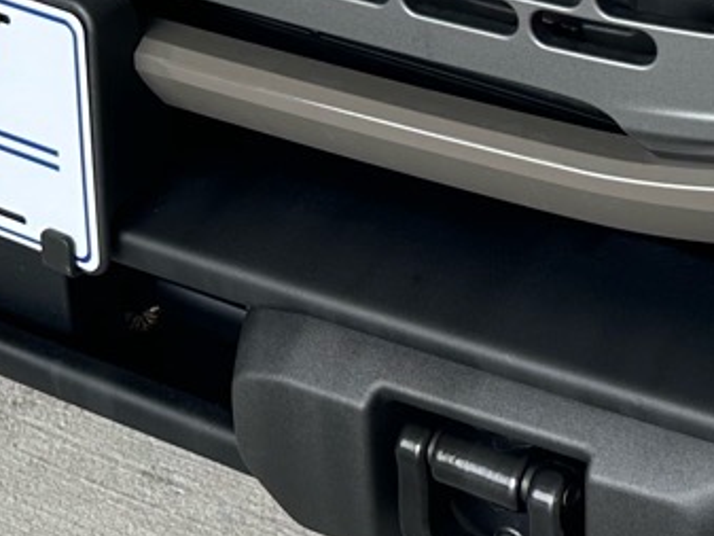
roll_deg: -0.2
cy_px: -381
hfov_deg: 16.9
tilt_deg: -19.3
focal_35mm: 114
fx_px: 2352
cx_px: 727
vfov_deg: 12.1
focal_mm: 6.86
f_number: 1.78
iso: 64
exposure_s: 1/187
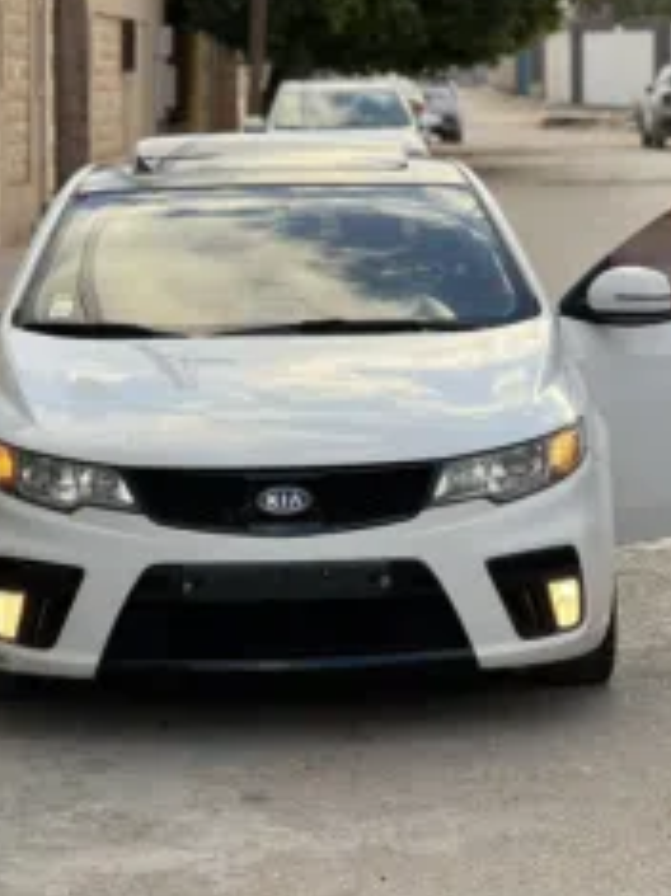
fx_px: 3389
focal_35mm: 131
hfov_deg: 11.3
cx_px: 297
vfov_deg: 15.1
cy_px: 400
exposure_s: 1/121
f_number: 2.8
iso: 25
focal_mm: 9
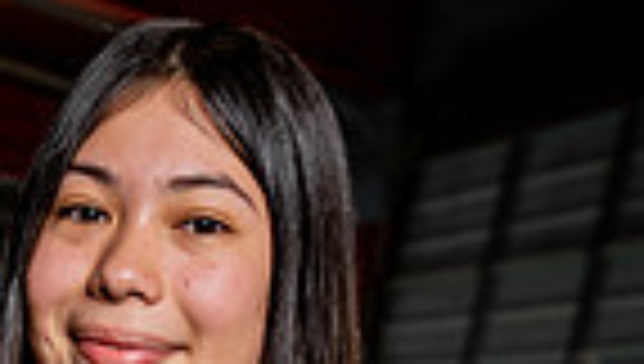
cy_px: 881
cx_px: -9
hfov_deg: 14.3
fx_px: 2532
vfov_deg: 7.7
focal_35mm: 148
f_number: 5
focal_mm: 45
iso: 100
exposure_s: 1/250
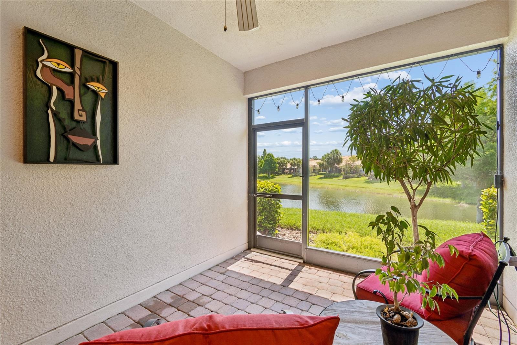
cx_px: 258
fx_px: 215
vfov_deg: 77.3
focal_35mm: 15
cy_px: 172
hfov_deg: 100.4
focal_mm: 10
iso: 100
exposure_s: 1/50
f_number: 7.1
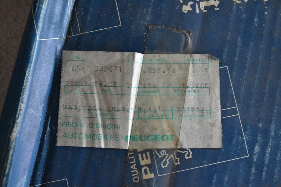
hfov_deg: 35.1
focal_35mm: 57
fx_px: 445
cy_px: 94
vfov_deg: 23.8
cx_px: 140
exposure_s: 1/60
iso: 2200
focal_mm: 38
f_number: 5
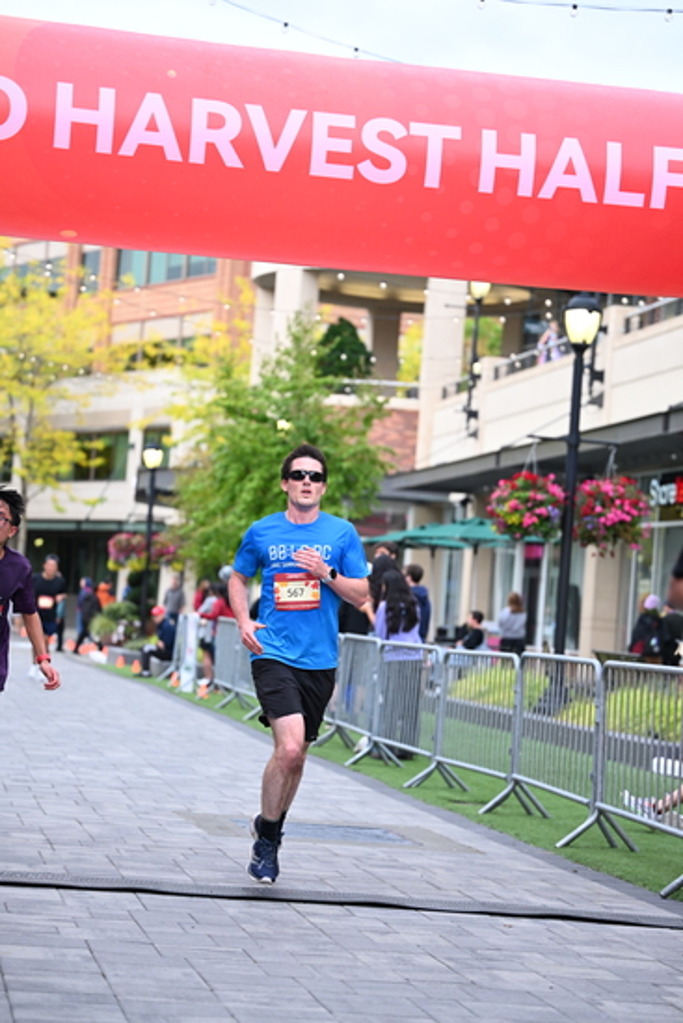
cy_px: 512
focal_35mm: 85
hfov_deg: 16.1
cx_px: 342
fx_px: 2417
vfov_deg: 23.9
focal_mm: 85
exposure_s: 1/1600
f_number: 2.8
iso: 1000
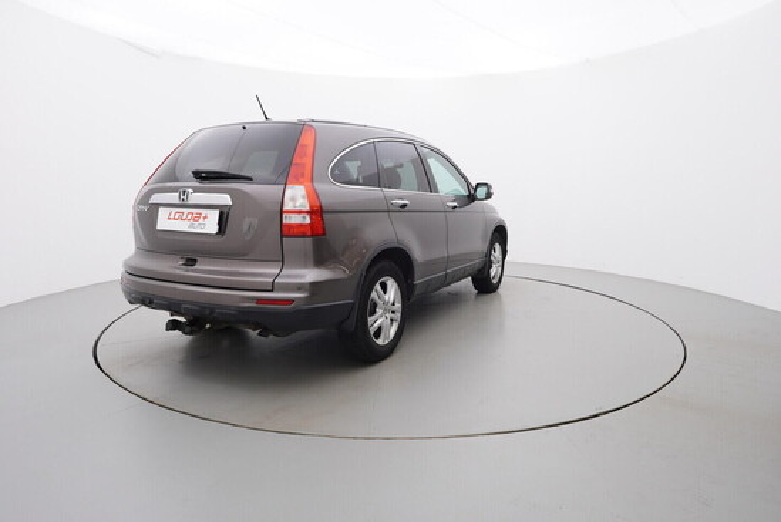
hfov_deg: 77.3
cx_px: 390
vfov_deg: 56.2
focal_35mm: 22
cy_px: 261
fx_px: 488
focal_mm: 15
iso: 200
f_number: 5
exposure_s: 1/80
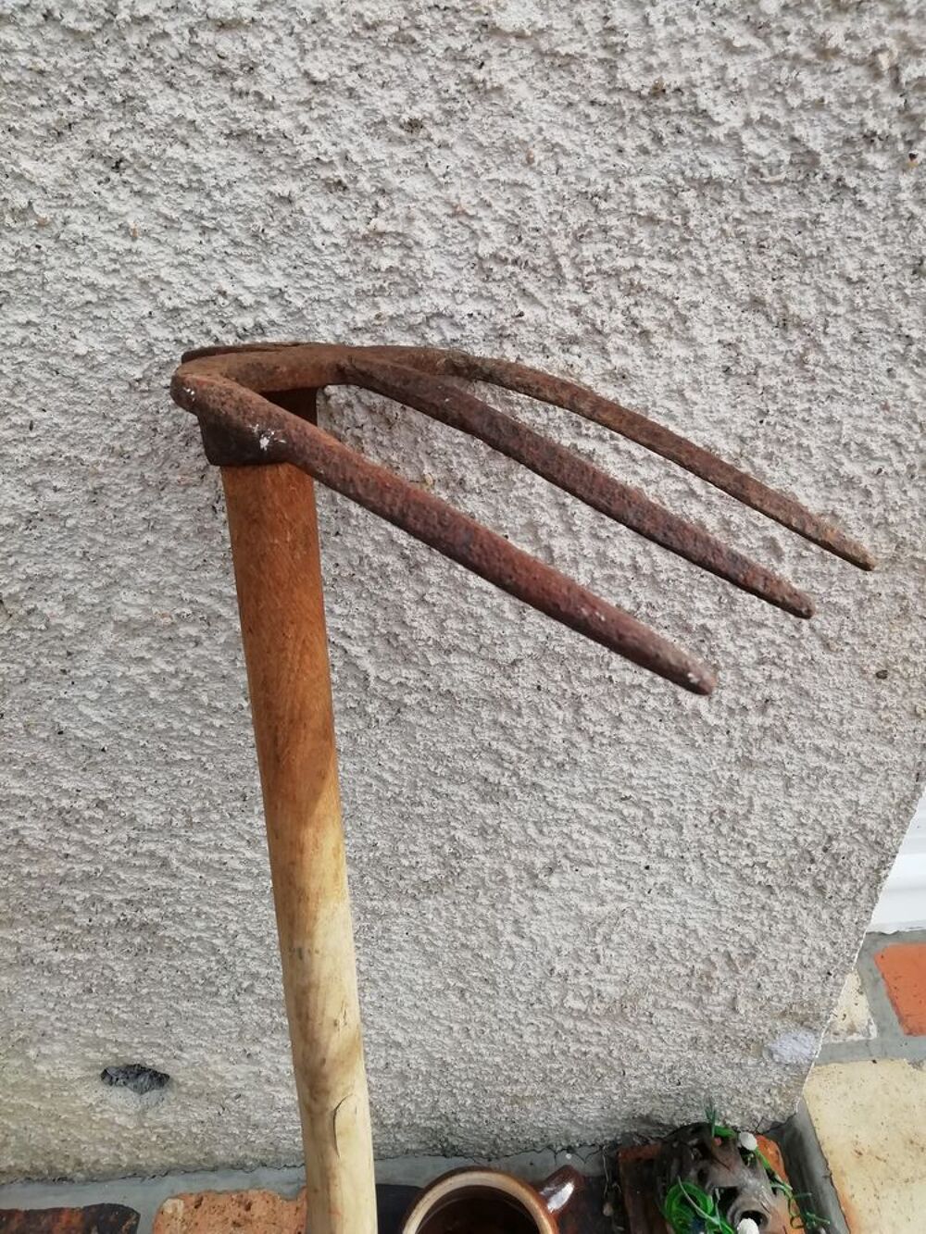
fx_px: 927
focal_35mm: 26
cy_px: 617
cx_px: 463
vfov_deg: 67.3
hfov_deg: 53.1
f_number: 2.2
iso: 50
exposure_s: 1/493
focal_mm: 3.21
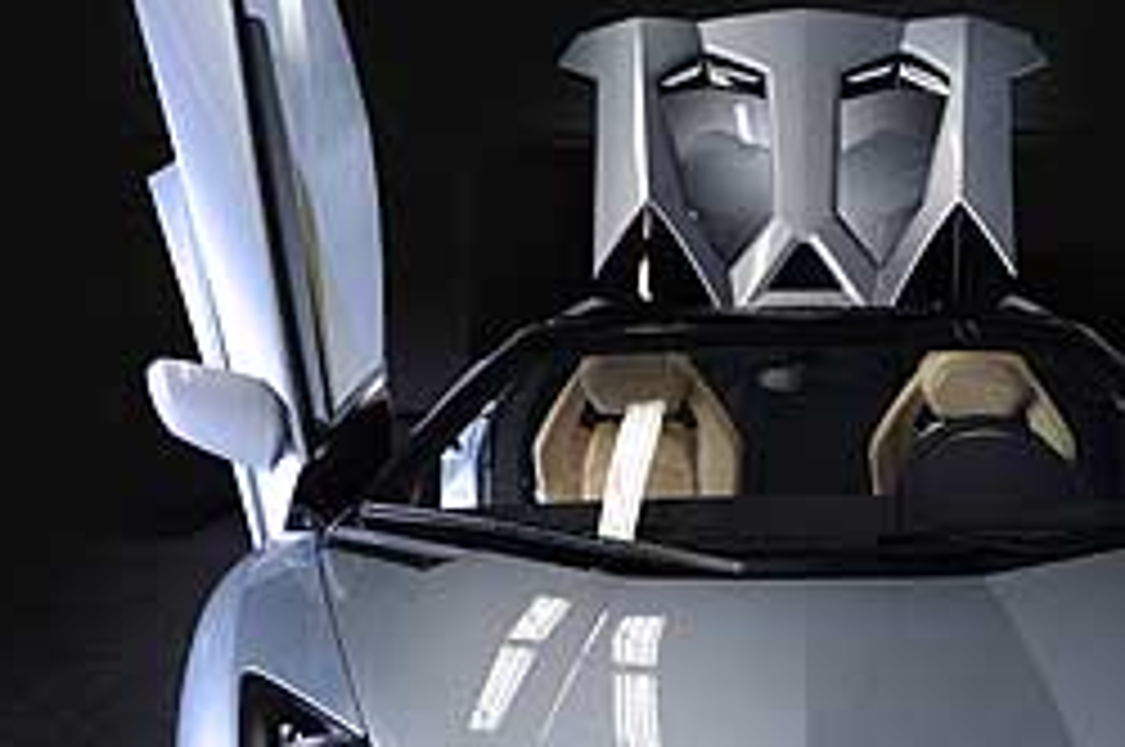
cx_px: 783
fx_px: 2122
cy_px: 574
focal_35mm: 68
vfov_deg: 19.8
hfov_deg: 29.4
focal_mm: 35
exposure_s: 1/80
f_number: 5.6
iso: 400
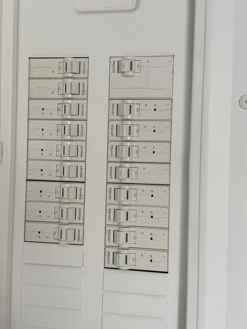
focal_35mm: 42
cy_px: 156
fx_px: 400
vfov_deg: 44.8
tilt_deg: +2.2
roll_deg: -2.7
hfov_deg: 34.3
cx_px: 110
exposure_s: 1/121
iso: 64
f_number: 1.78
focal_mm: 6.76
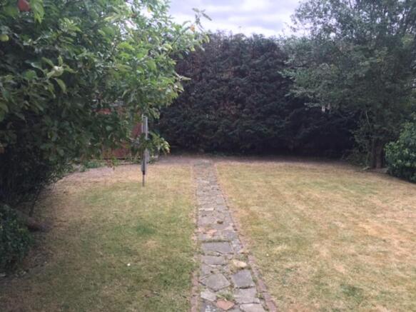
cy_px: 156
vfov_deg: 48.2
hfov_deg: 61.7
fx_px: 348
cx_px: 208
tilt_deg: -5.8
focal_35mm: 29
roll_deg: -0.7
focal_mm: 4.15
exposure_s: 1/190
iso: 25
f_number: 2.2
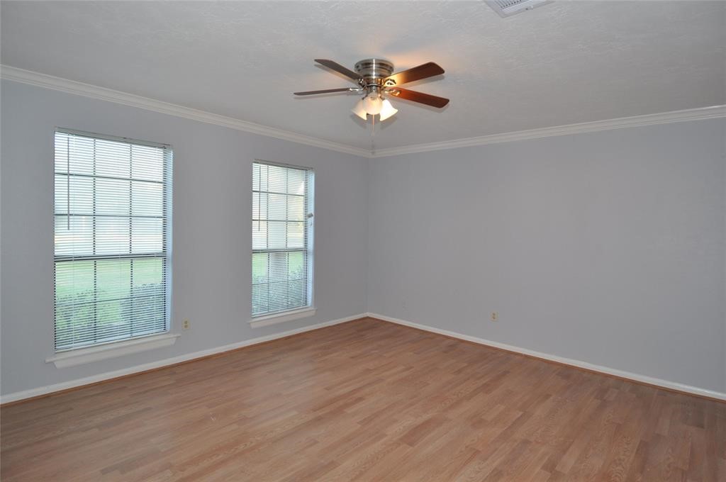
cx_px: 363
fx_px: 363
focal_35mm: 18
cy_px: 241
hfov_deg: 90.1
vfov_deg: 67.2
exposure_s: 1/60
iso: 400
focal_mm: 12
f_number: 4
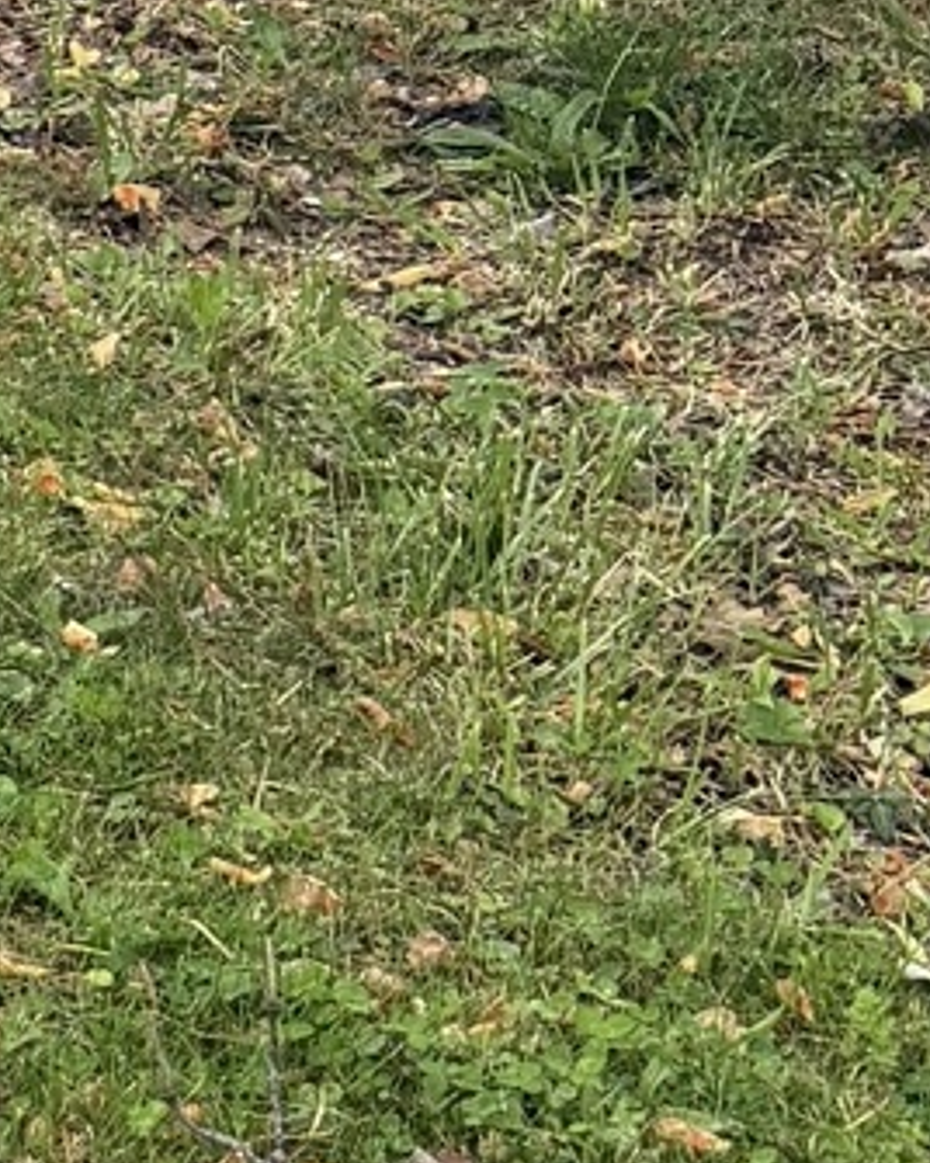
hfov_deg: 8.0
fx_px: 5539
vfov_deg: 11.9
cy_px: 139
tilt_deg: -15.1
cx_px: -2009
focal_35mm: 161
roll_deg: +1.9
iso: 100
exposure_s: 1/1522
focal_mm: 6.76
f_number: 1.78
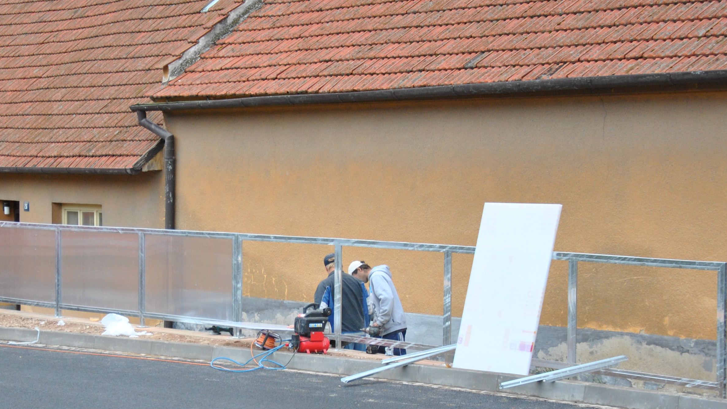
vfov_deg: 12.3
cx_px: 221
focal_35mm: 98
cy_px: 294
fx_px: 1889
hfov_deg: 21.7
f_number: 4.5
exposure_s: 1/80
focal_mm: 38
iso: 400
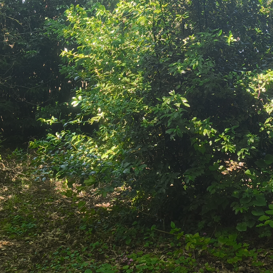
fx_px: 544
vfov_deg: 27.7
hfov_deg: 27.3
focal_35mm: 61
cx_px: 239
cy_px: 63
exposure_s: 1/232
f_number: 1.6
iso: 50
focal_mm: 6.57
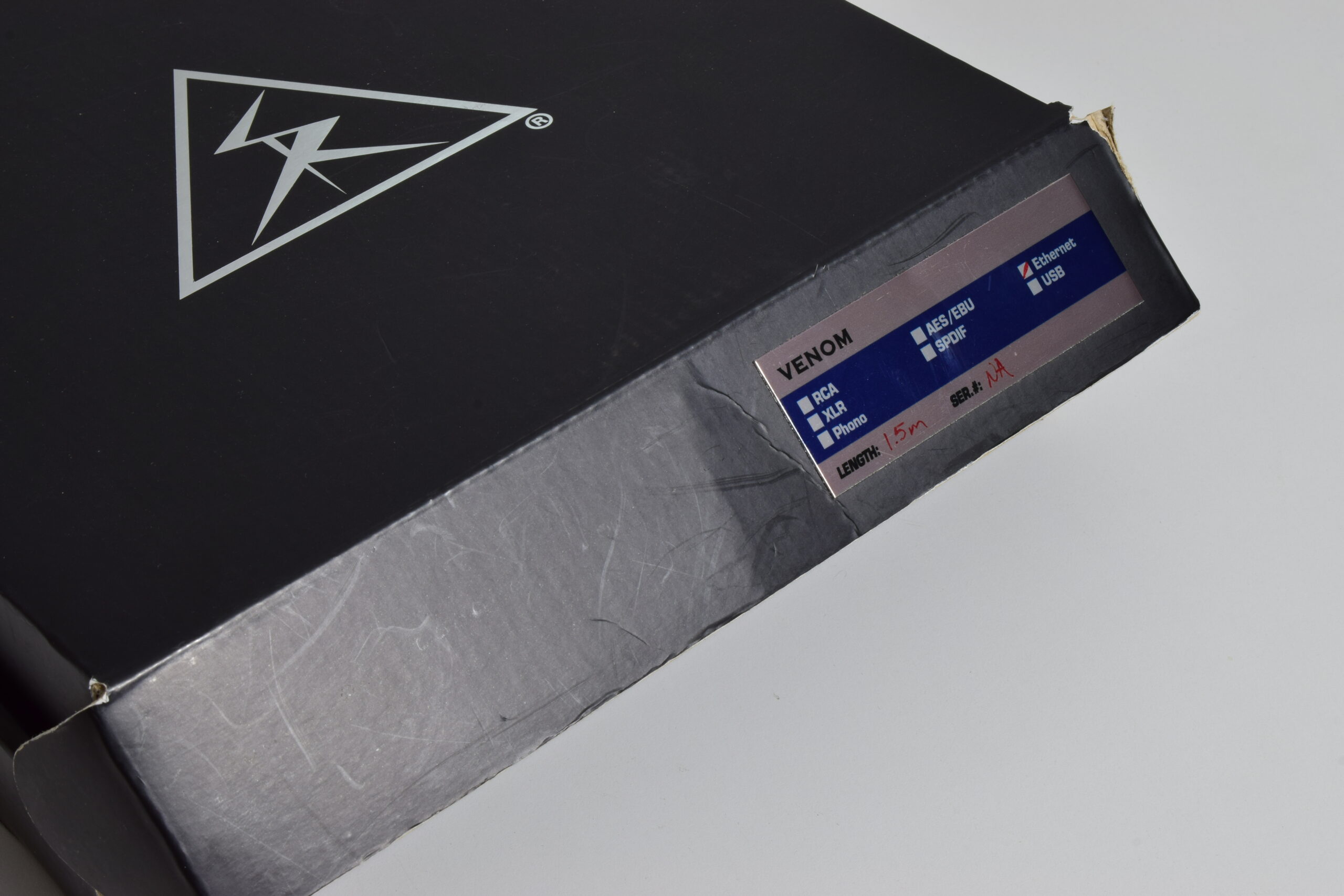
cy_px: 448
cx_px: 672
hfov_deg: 27.0
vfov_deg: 18.2
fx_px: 2800
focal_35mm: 75
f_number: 25
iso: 100
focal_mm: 50
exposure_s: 1.6
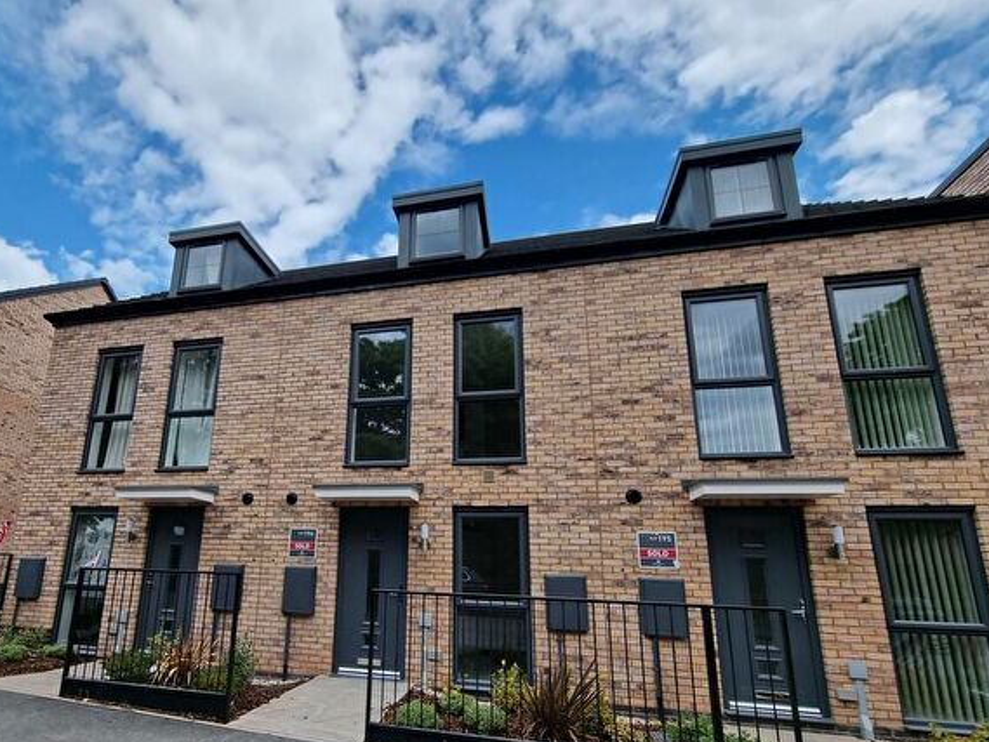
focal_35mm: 16
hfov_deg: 93.1
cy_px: 454
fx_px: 457
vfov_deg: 77.0
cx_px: 389
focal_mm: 2.2
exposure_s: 1/1452
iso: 50
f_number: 2.2
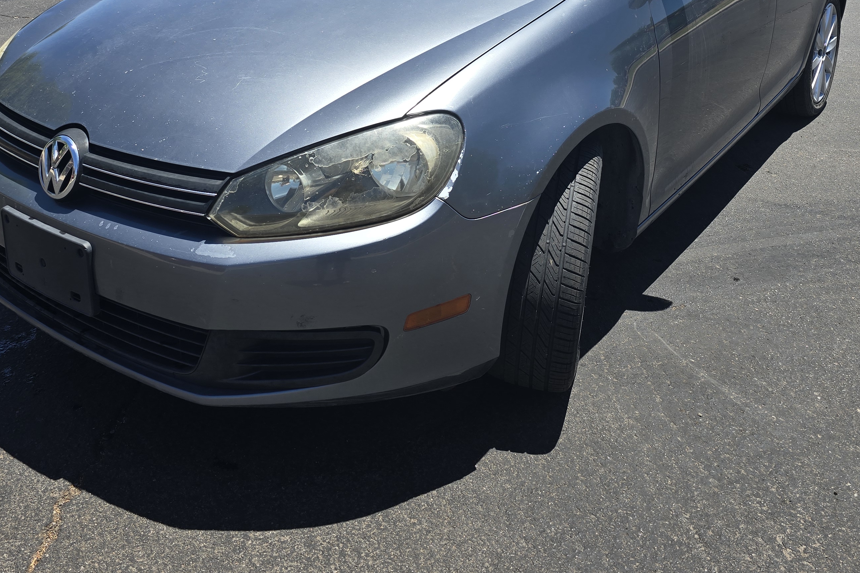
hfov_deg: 51.9
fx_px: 884
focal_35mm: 37
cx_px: 435
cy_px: 81
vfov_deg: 34.4
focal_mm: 6.3
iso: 12
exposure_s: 1/565
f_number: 1.7
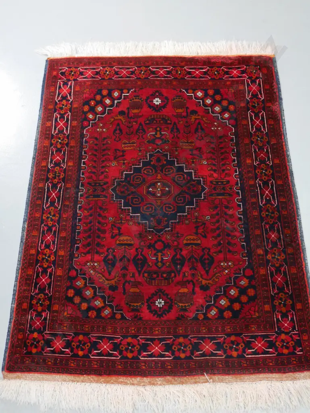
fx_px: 501
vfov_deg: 44.8
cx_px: 155
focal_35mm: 42
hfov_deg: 34.4
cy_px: 206
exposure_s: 1/50
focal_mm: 21
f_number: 5
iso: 3200
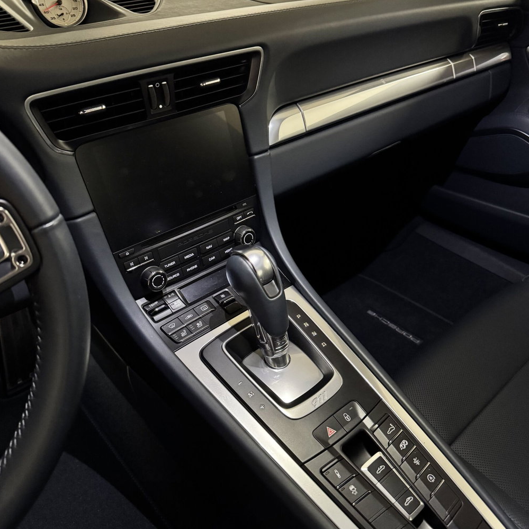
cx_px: 268
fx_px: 501
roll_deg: +1.1
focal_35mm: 29
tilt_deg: -29.8
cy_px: 247
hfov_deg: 55.6
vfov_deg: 55.6
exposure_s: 1/33
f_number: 1.78
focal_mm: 6.76
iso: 1000
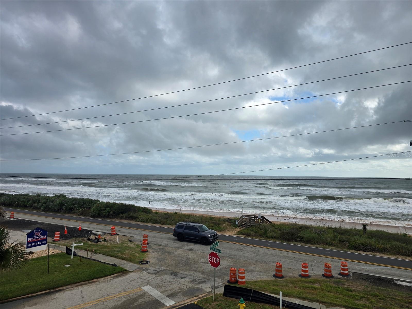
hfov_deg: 73.9
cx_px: 206
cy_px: 154
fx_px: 274
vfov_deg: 58.9
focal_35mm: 23
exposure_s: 1/873
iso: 12
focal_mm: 6.3
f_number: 1.7
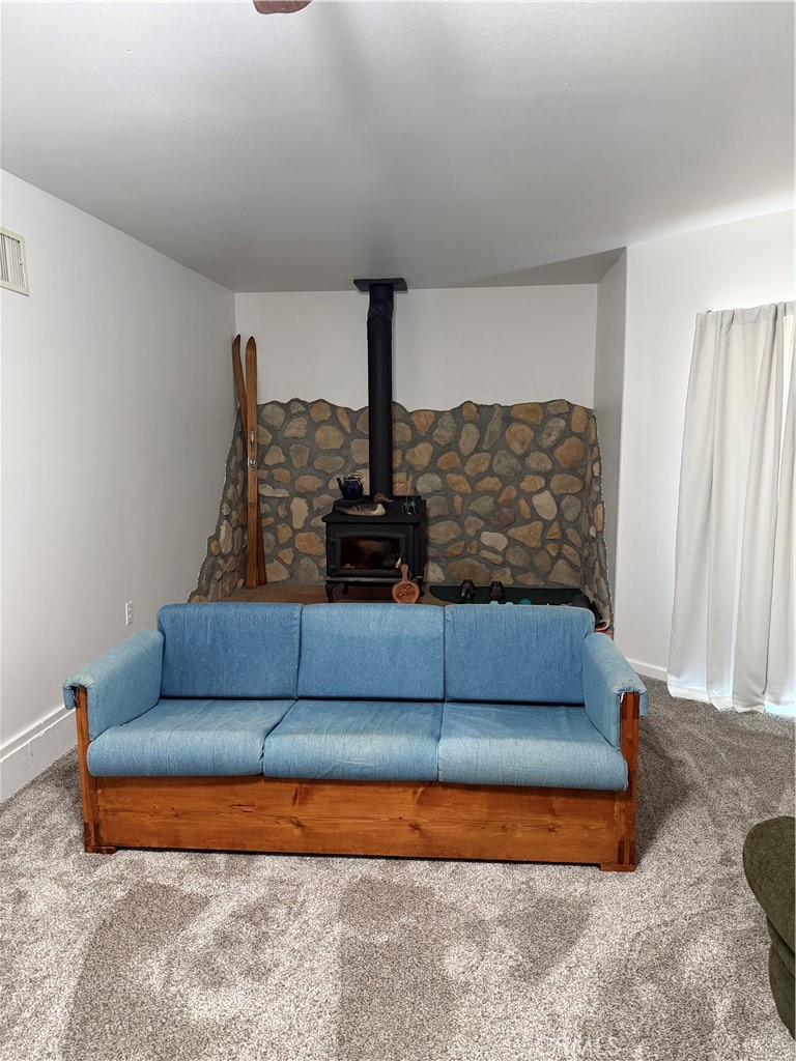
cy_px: 530
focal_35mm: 24
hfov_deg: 56.8
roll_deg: +0.4
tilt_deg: -9.2
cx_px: 398
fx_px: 736
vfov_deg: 71.6
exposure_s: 1/60
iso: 640
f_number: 1.78
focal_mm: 6.76
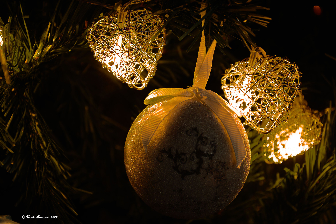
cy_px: 112
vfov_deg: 18.2
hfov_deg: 27.0
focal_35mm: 75
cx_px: 168
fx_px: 700
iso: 100
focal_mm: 50
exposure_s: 1/2.5
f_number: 5
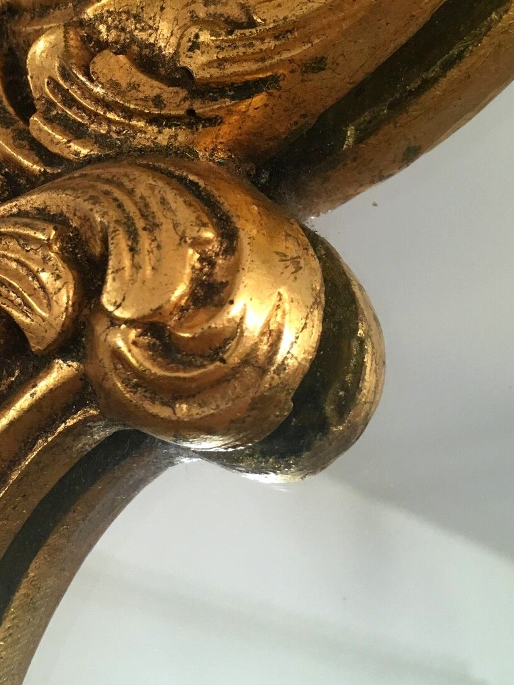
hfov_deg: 27.1
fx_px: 1049
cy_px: 174
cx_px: 112
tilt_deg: +33.6
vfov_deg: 35.4
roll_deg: -2.7
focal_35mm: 53
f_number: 2.2
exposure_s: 1/33
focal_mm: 4.15
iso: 125
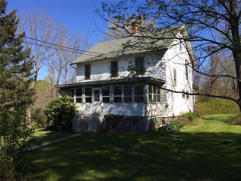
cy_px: 90
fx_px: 202
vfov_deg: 48.2
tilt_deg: +3.5
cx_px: 120
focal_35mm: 29
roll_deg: +0.3
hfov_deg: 61.7
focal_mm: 4.15
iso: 32
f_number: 2.2
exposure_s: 1/1580
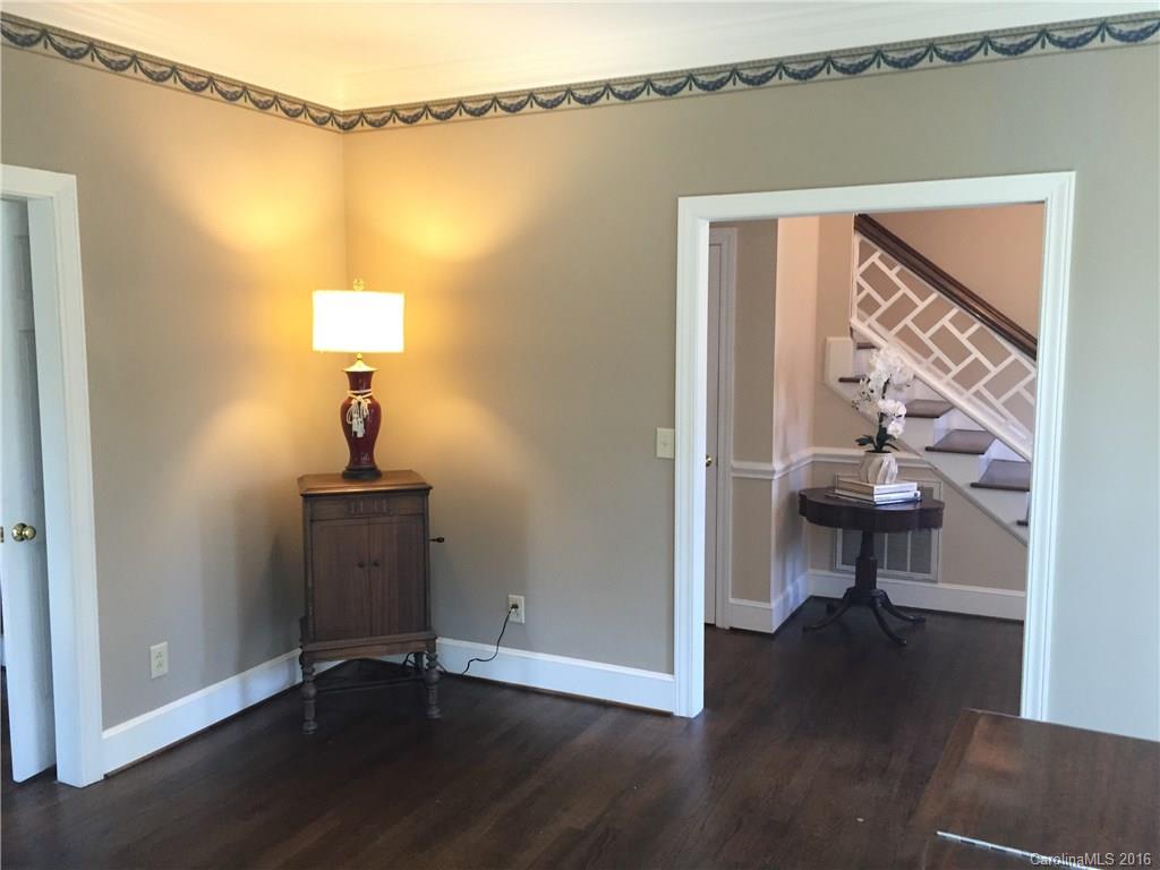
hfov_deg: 61.7
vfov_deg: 48.2
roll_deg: -0.5
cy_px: 435
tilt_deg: -4.9
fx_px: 972
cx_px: 580
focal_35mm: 29
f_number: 2.2
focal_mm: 4.15
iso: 125
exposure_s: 1/30
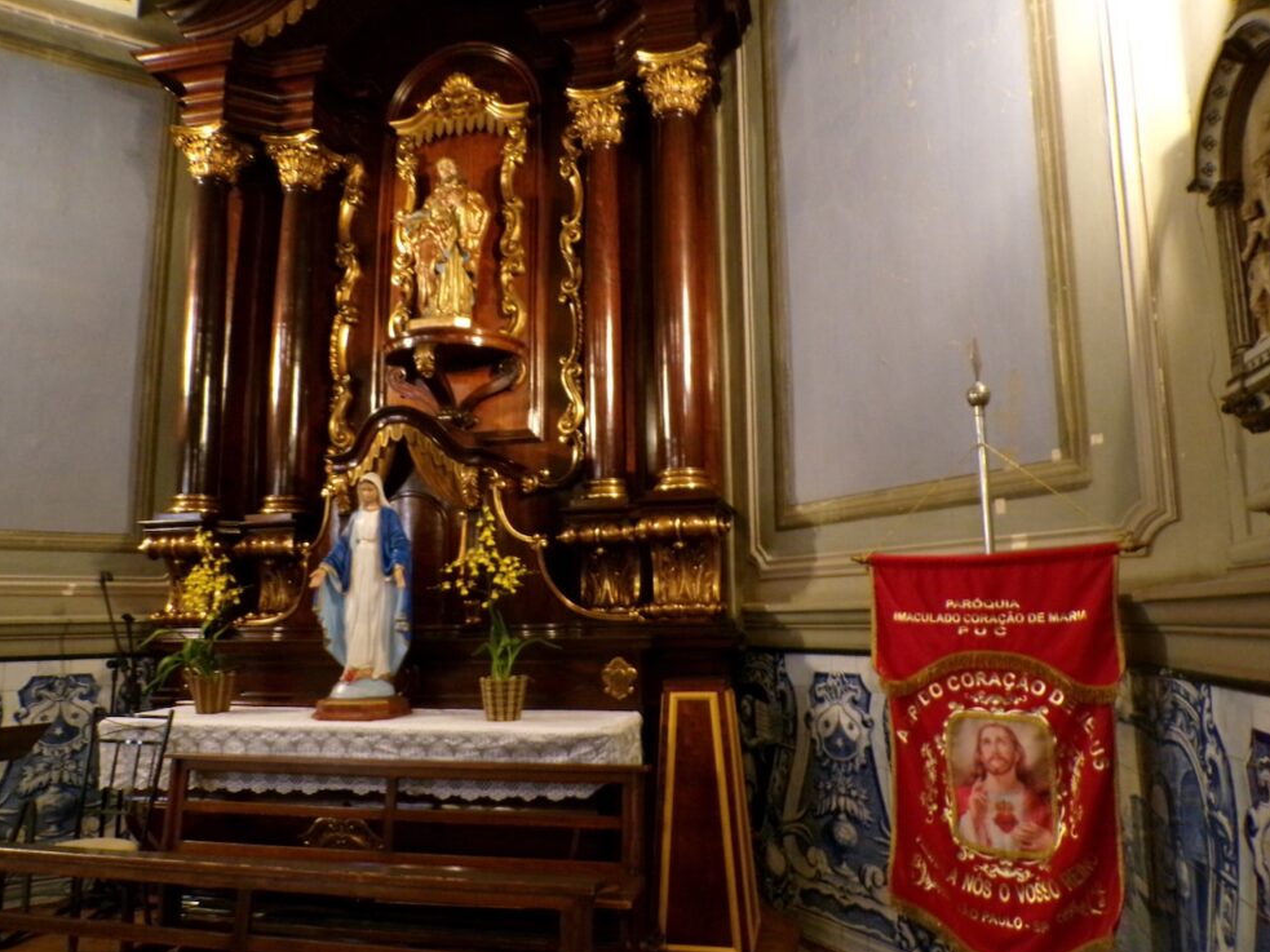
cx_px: 638
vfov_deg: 54.9
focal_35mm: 25
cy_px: 495
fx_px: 917
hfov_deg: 69.4
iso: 800
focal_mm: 4.3
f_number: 3
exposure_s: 1/34
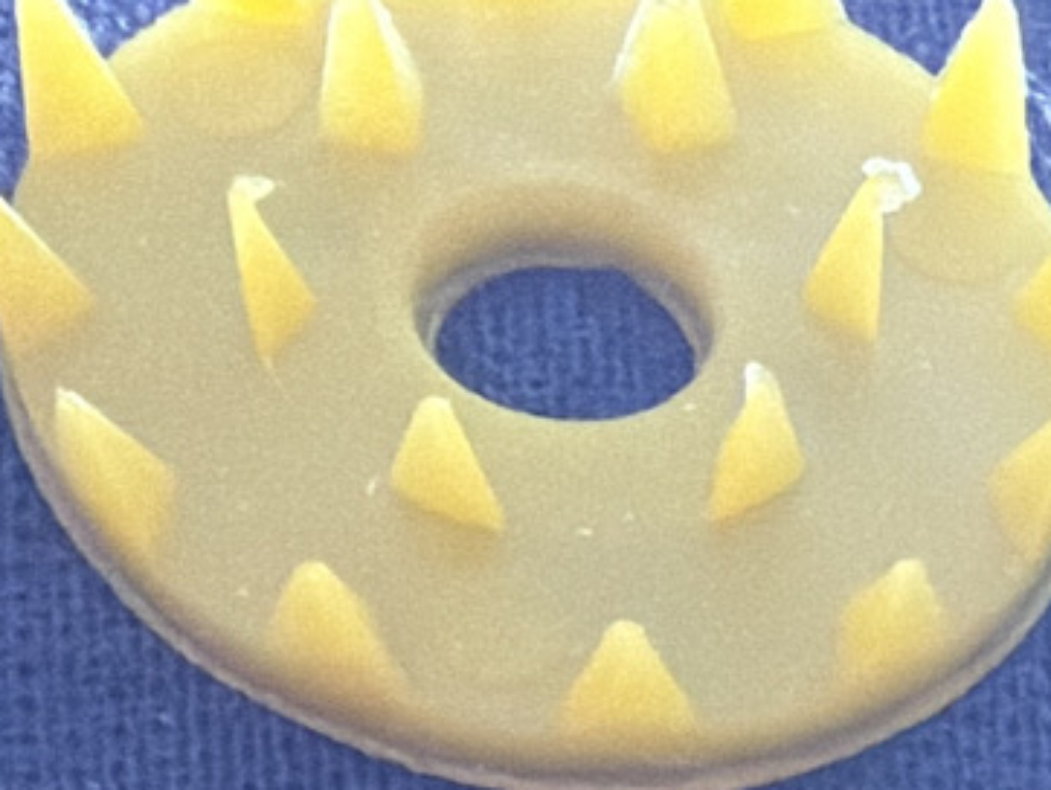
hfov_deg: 13.2
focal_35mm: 138
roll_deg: +1.1
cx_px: 1768
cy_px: 2152
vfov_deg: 9.2
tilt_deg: -18.7
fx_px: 4193
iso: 320
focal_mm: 2.22
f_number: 2.2
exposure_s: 1/113
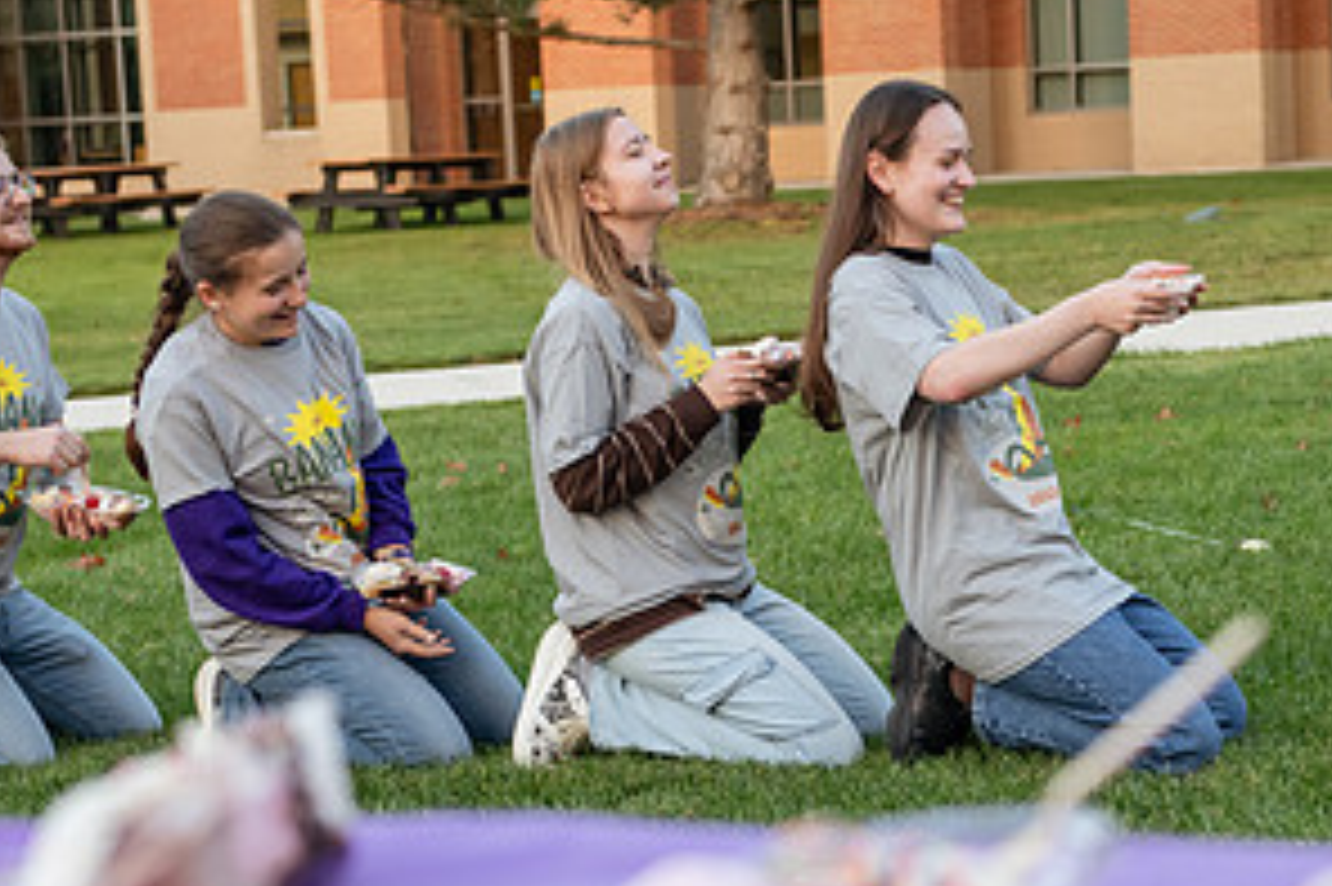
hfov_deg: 20.8
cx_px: 774
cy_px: 528
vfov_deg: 13.9
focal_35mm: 98
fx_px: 3624
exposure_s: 1/320
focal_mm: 50
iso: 800
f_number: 3.2
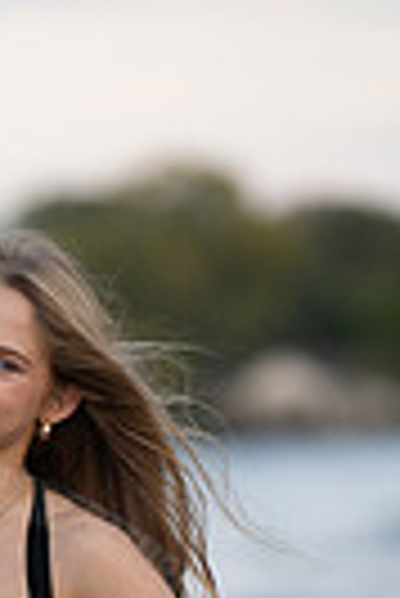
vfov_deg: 7.0
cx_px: 0
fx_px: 4787
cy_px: 998
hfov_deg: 4.8
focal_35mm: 288
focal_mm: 85
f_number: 1.6
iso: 125
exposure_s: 1/800
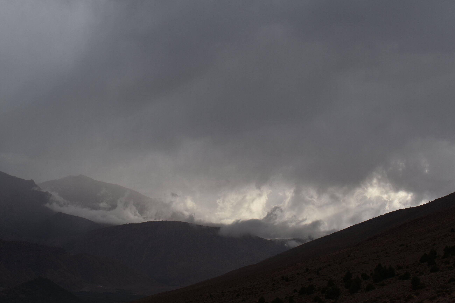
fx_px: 758
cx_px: 228
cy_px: 152
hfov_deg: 33.4
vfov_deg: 22.6
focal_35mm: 60
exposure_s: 1/250
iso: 110
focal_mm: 40
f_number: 8
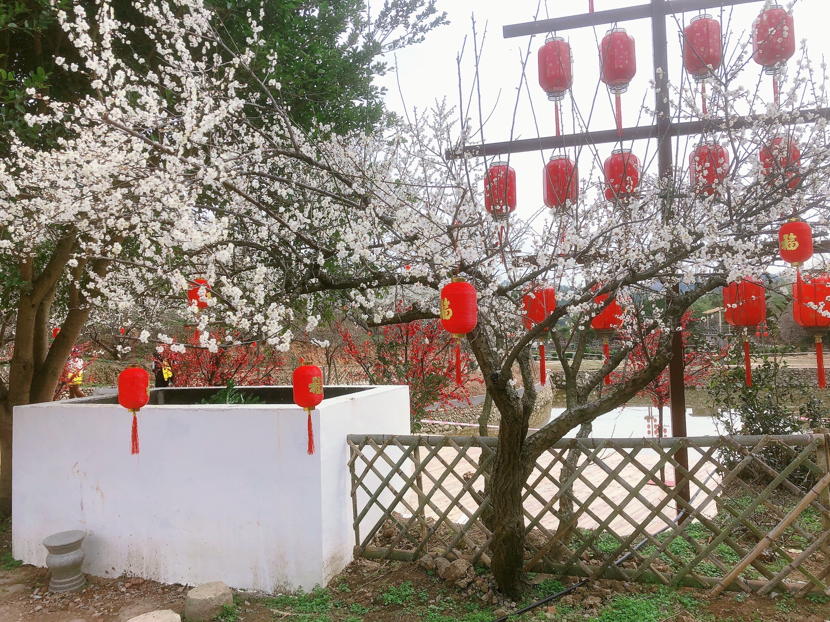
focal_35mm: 28
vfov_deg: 49.7
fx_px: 671
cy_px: 311
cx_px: 415
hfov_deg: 63.4
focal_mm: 4
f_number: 1.8
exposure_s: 1/1043
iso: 20
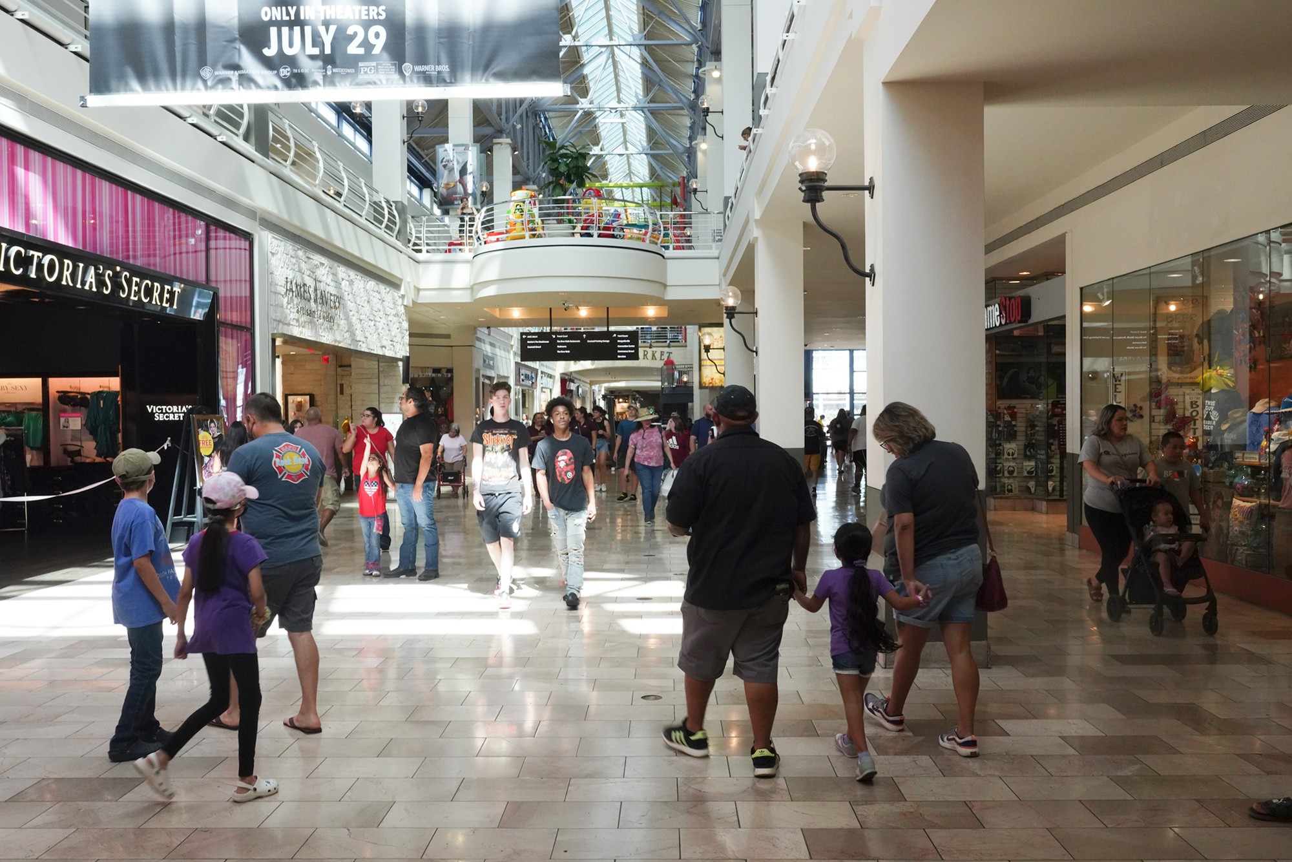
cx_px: 646
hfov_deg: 57.2
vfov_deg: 40.0
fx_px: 1184
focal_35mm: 33
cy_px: 431
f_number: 18
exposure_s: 1/100
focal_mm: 33
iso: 3200
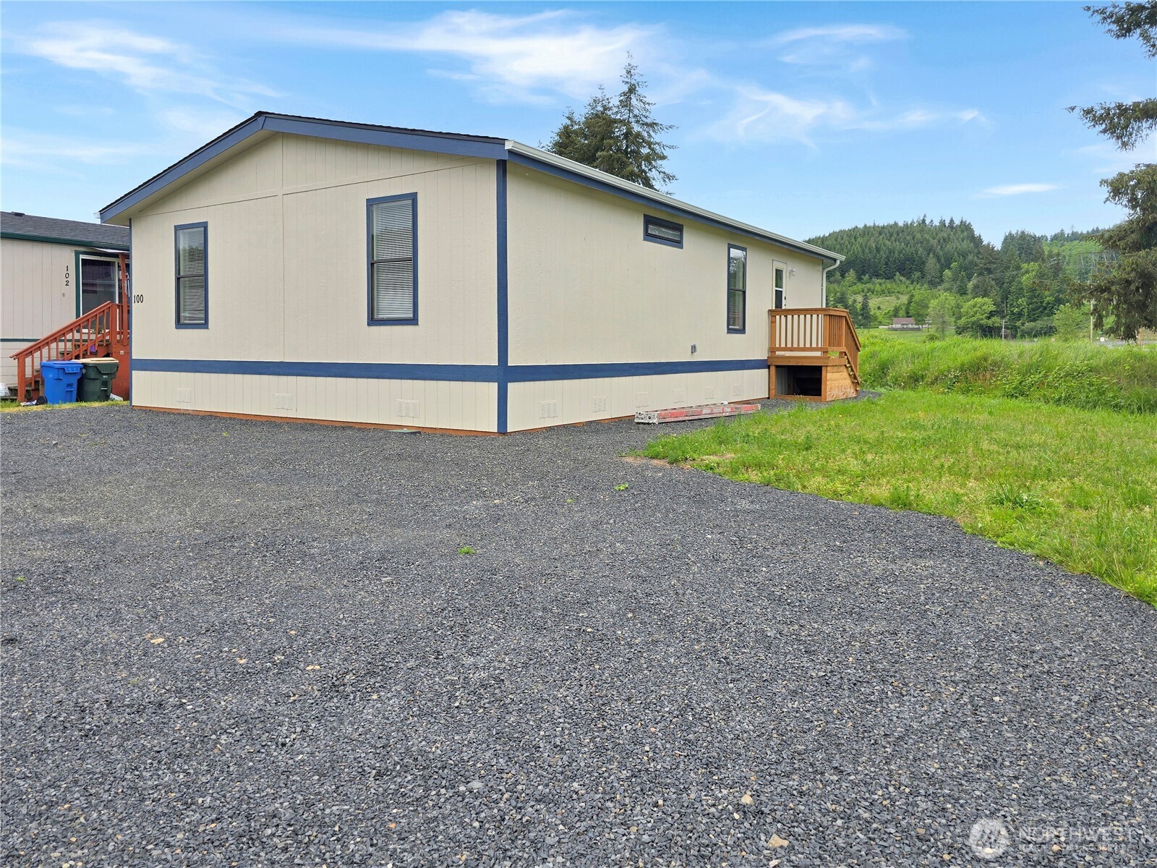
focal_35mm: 23
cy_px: 434
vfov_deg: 58.9
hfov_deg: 73.9
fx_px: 769
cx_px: 578
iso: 12
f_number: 1.7
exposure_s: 1/633
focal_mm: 6.3
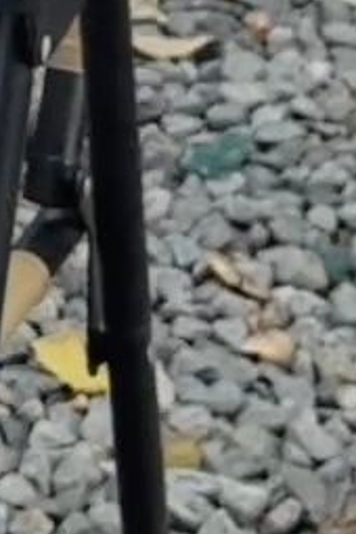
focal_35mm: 345
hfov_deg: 3.8
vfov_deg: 5.8
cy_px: -500
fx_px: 5117
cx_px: -1007
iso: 100
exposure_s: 1/161
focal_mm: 6.76
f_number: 1.78
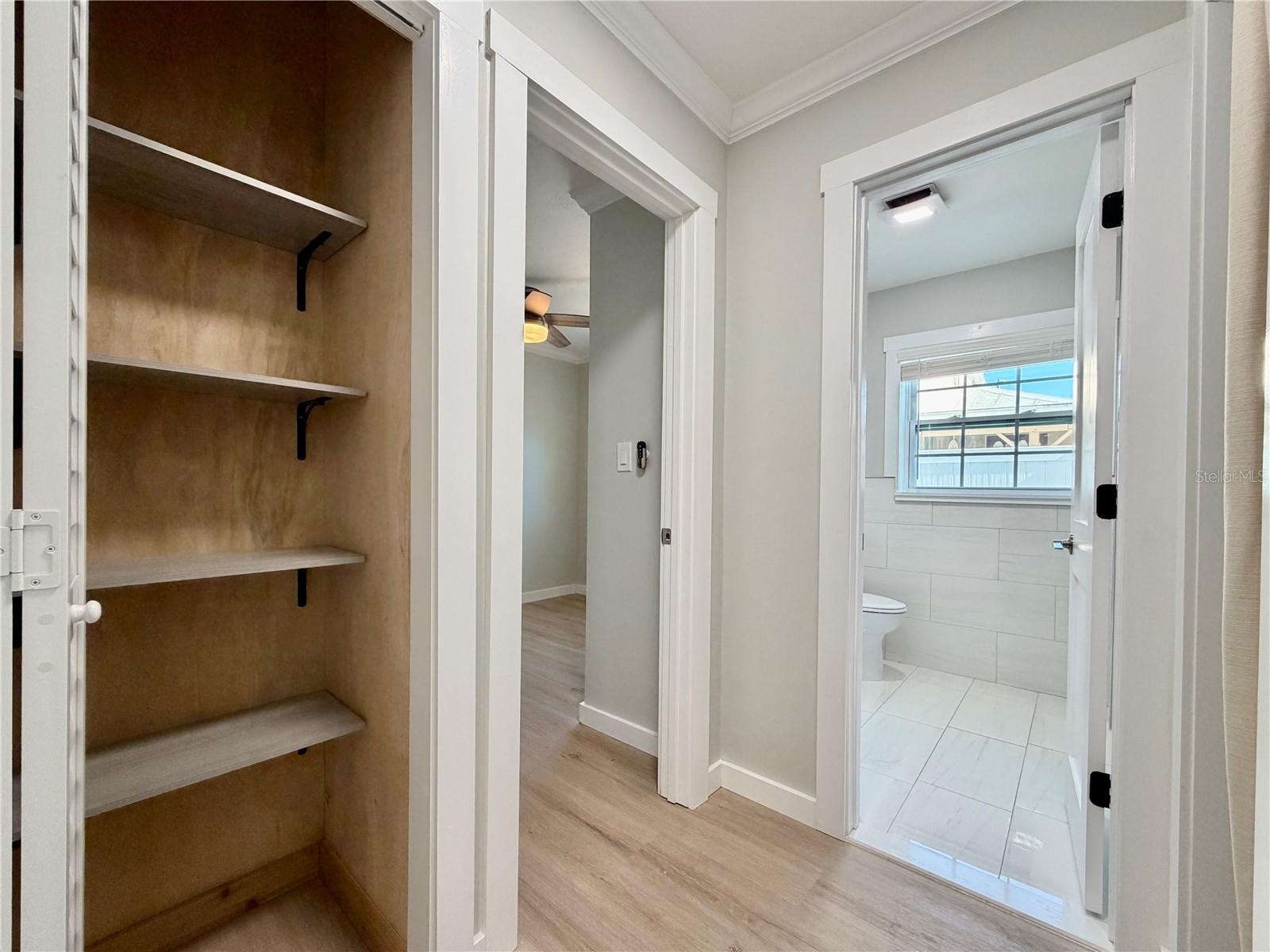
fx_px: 513
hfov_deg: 102.1
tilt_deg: +1.5
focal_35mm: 14
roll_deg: +0.0
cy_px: 476
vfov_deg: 85.6
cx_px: 635
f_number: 2.2
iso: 320
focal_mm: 2.22
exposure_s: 1/120
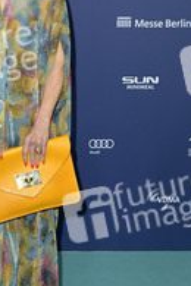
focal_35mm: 82
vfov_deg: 24.8
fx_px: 653
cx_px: 4
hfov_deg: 16.3
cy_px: 135
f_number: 5.6
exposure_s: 1/250
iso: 800
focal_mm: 40
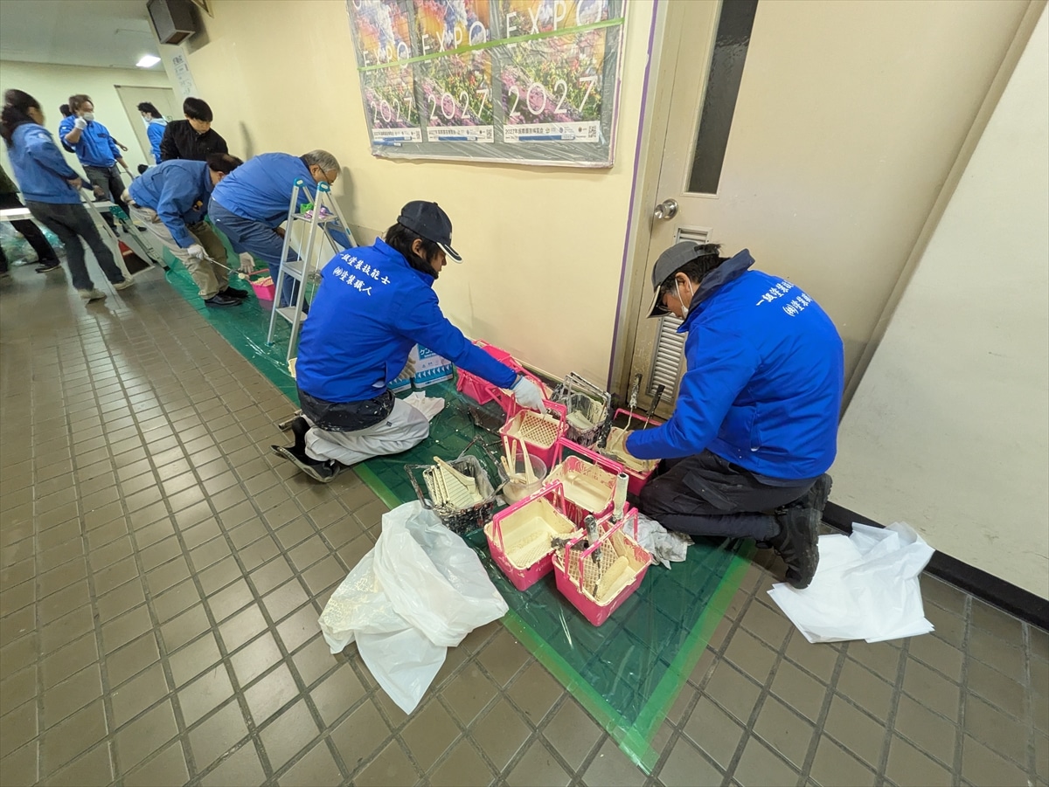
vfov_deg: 85.7
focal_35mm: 14
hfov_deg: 102.0
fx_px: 424
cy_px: 394
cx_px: 524
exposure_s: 1/33.3
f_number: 2.2
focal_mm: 1.83
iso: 463
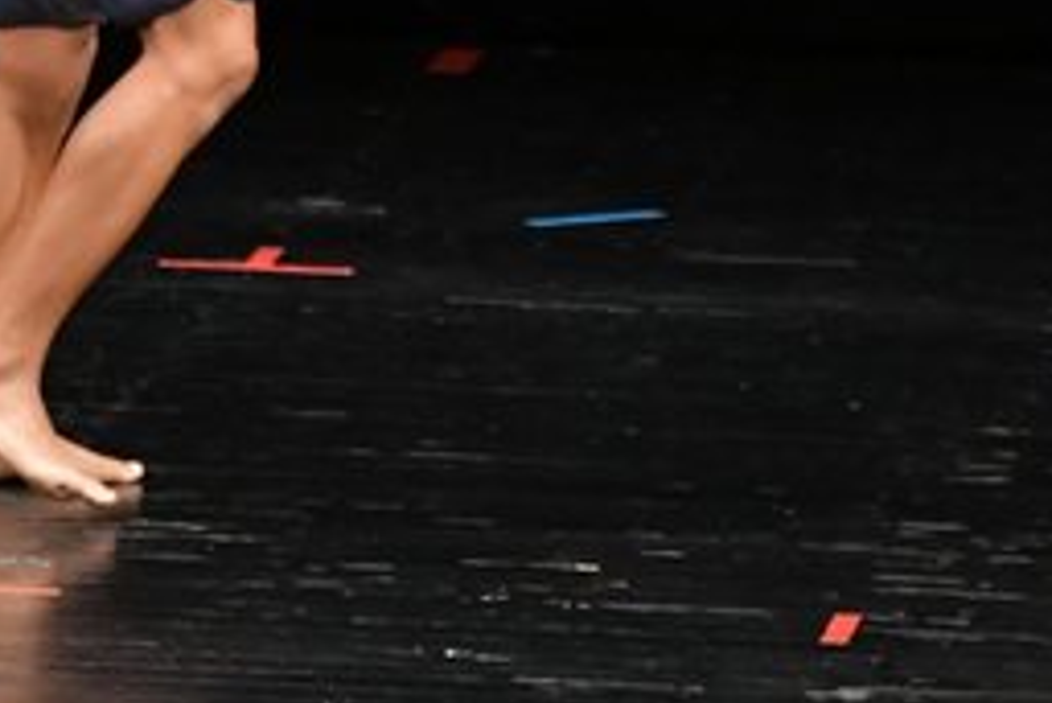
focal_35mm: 817
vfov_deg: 1.7
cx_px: 129
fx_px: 23887
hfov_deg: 2.5
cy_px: -304
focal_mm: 180
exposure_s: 1/400
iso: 3200
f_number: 5.6
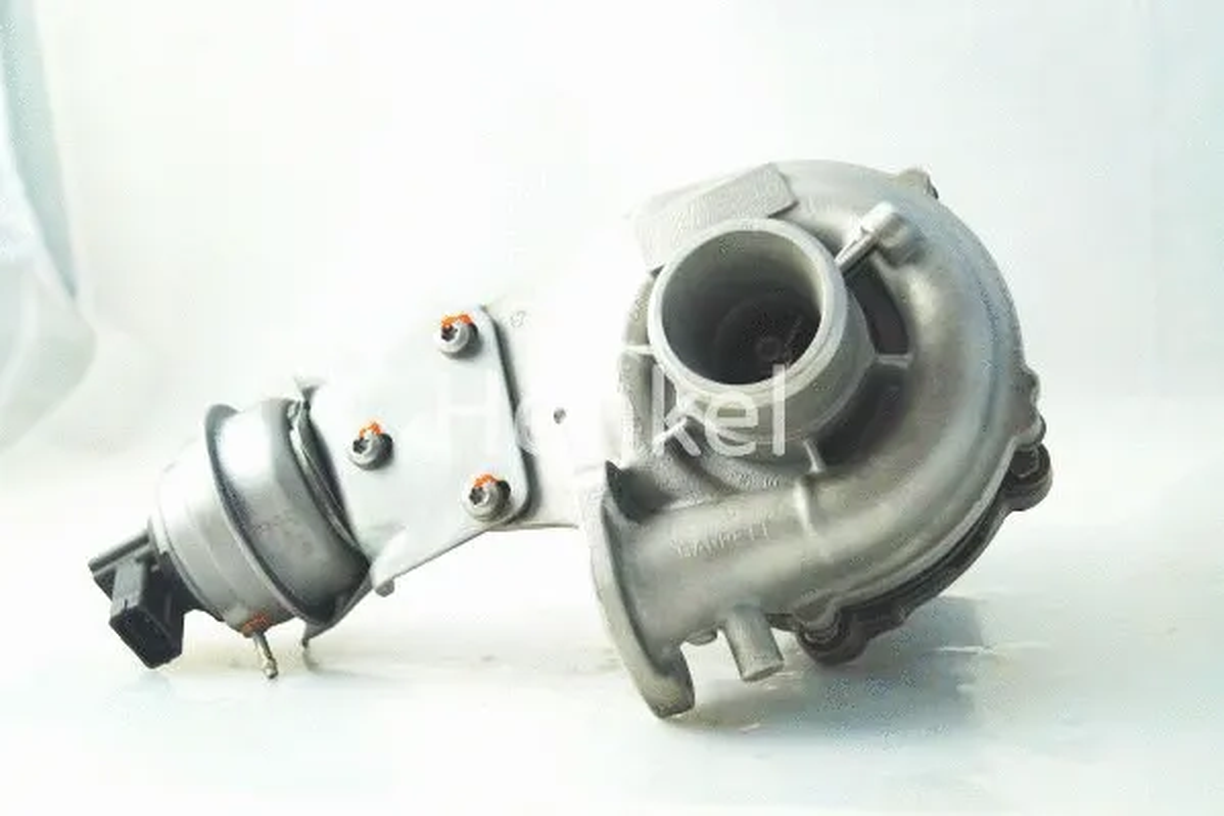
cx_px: 612
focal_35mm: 52
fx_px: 1784
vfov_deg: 25.7
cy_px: 408
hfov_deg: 37.9
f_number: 5
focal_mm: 35
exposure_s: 1/160
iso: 400
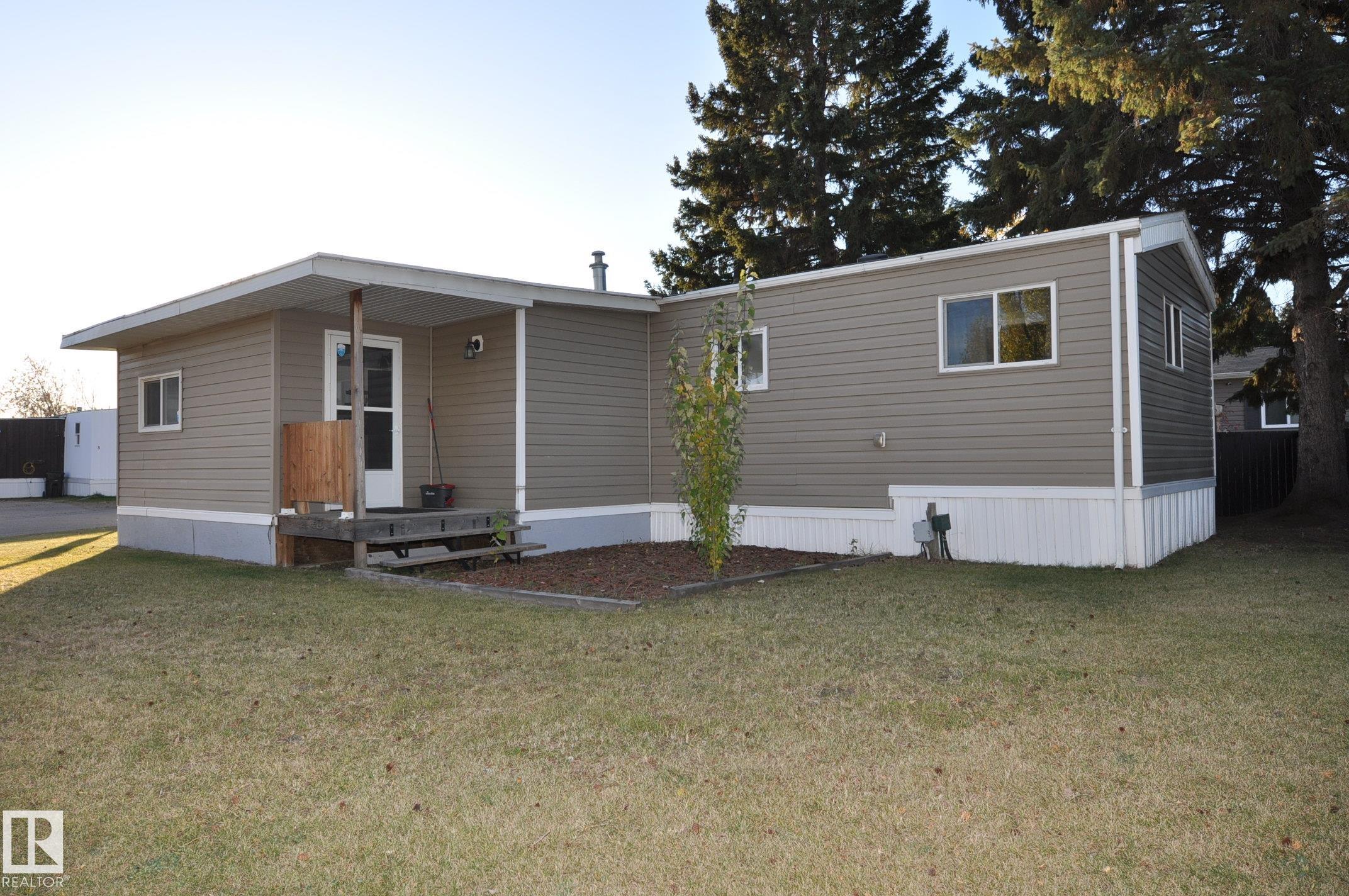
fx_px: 898
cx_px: 674
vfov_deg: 53.0
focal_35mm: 24
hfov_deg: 73.8
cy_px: 448
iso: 200
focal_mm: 16
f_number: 7.1
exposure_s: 1/200
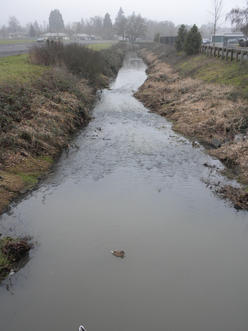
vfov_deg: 49.0
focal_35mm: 38
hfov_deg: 37.7
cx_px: 126
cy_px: 165
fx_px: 363
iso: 97
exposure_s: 1/56.2
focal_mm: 6.6
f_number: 3.5
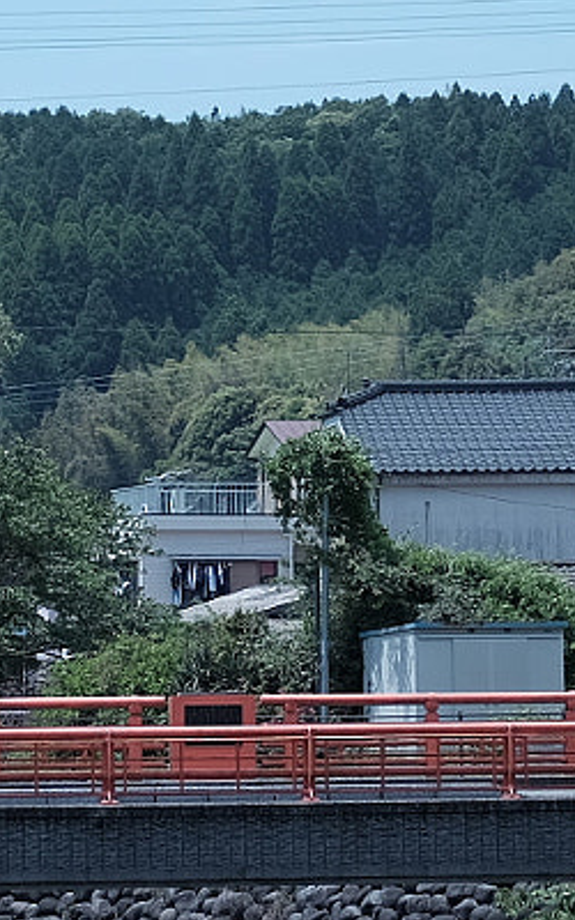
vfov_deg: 9.7
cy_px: 518
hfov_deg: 6.1
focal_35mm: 216
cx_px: 235
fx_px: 5416
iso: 200
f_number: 2
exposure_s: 1/5000
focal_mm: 35
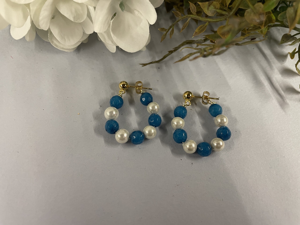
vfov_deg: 53.1
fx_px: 225
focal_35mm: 26
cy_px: 112
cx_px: 150
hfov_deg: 67.3
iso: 160
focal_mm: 4.2
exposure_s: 1/50
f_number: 1.6
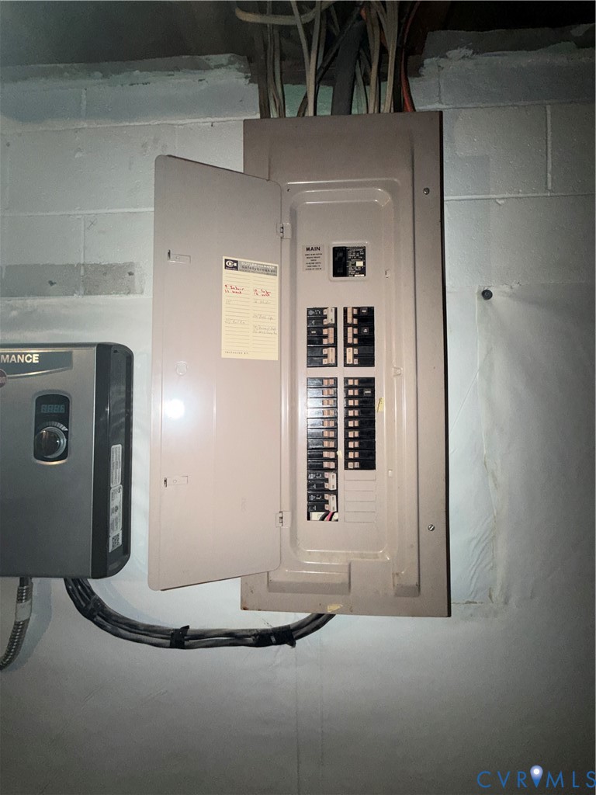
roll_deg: +0.2
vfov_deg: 102.1
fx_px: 321
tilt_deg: +2.0
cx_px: 298
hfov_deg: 85.7
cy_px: 398
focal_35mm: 14
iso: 125
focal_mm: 2.22
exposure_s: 1/40
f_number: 2.2
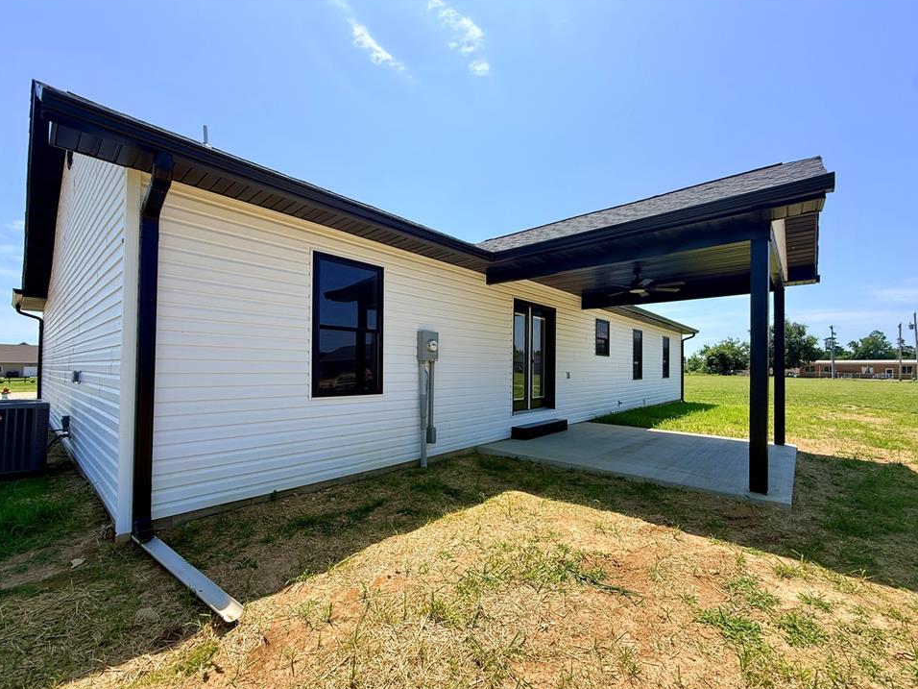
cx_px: 458
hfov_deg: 98.2
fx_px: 398
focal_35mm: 15
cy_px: 362
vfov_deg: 81.7
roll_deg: -0.5
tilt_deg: +0.6
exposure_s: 1/1285
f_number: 2.2
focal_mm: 2.22
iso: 50
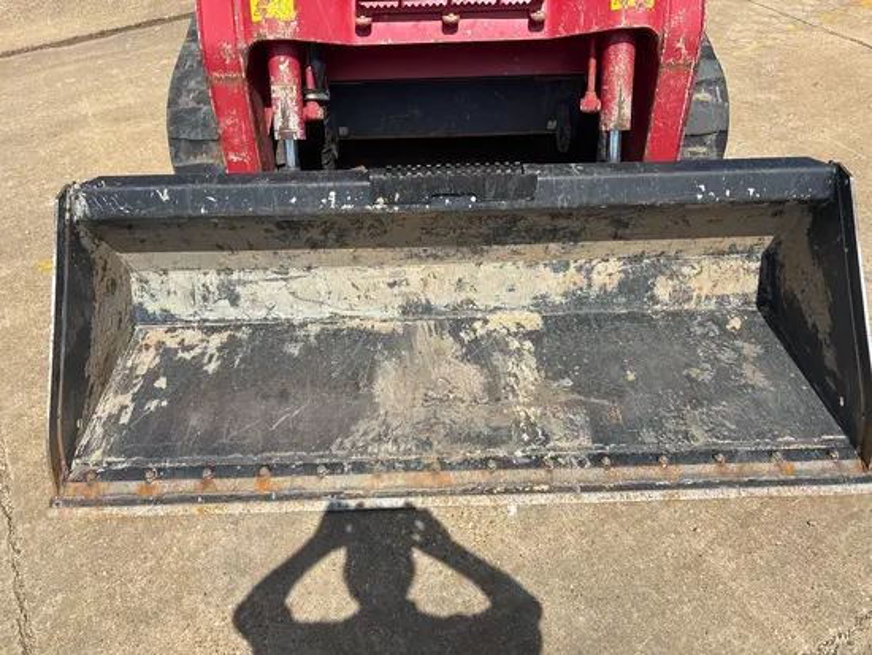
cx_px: 436
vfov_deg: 53.1
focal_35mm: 26
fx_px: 655
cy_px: 328
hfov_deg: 67.3
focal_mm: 5.96
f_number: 1.6
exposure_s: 1/4082
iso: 50
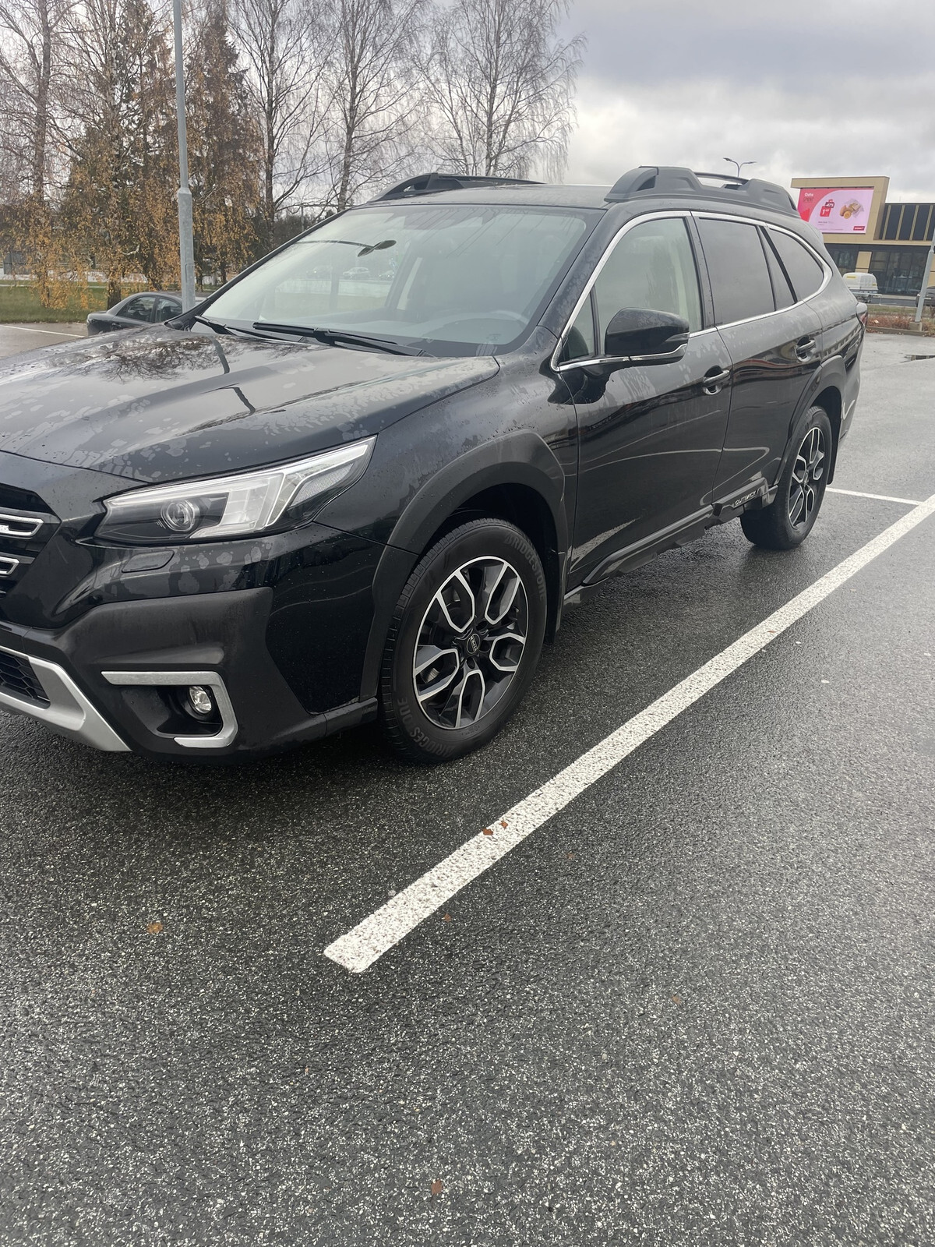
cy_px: 624
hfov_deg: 53.1
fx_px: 936
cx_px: 468
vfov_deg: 67.3
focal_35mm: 26
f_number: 1.6
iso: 32
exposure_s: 1/188
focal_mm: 4.2
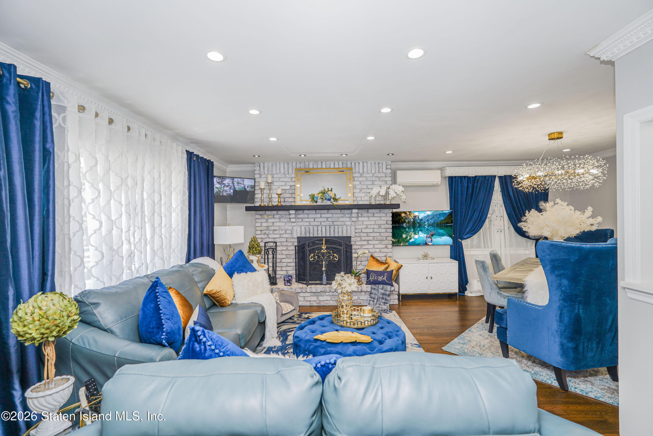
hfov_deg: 96.7
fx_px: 290
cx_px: 326
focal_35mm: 16
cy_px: 218
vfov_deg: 73.8
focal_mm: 16
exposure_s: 1/30
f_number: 4
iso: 64
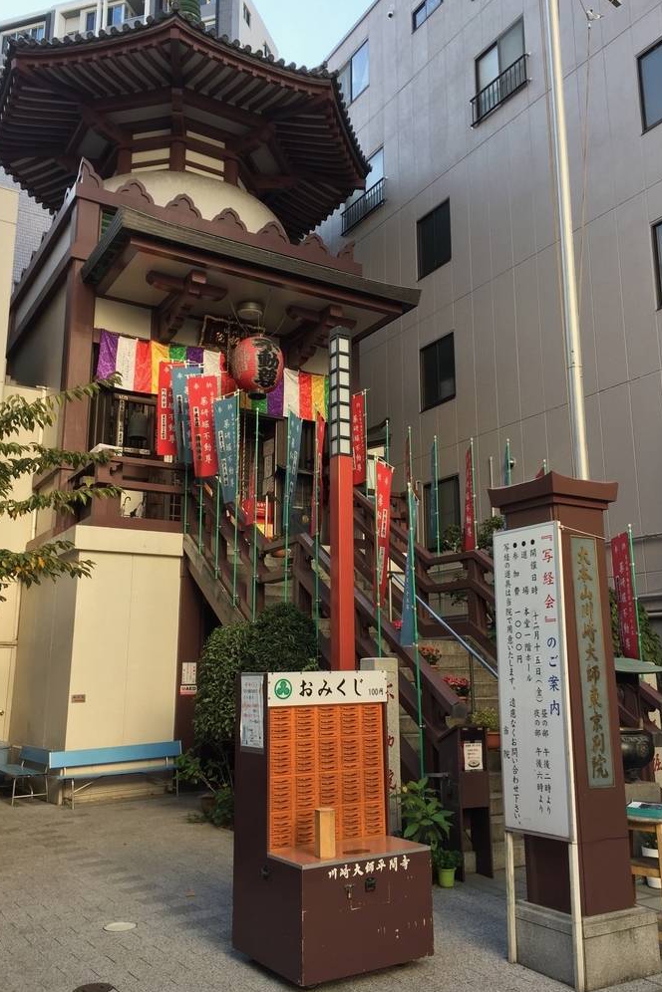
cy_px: 491
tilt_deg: +13.6
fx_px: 855
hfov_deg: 42.3
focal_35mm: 31
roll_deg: +1.2
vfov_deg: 60.3
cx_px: 338
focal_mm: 4.15
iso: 32
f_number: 2.2
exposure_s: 1/430
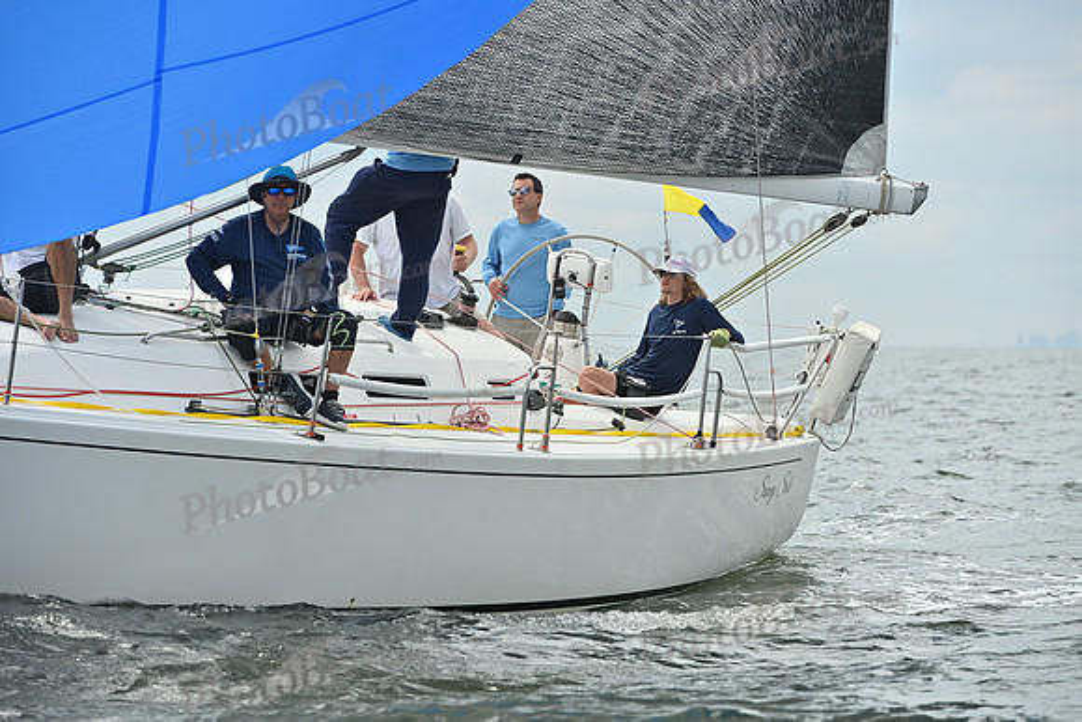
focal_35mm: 200
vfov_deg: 6.9
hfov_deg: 10.3
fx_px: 6012
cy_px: 361
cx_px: 541
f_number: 7.1
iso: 320
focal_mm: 200
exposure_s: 1/1600
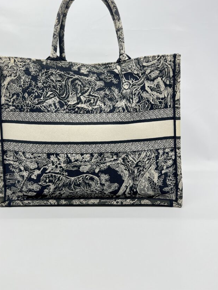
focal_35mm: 32
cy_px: 112
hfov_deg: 44.0
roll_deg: -0.2
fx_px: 269
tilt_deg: -5.6
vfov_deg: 56.3
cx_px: 91
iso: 32
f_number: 1.5
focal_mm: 5.7
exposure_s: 1/101
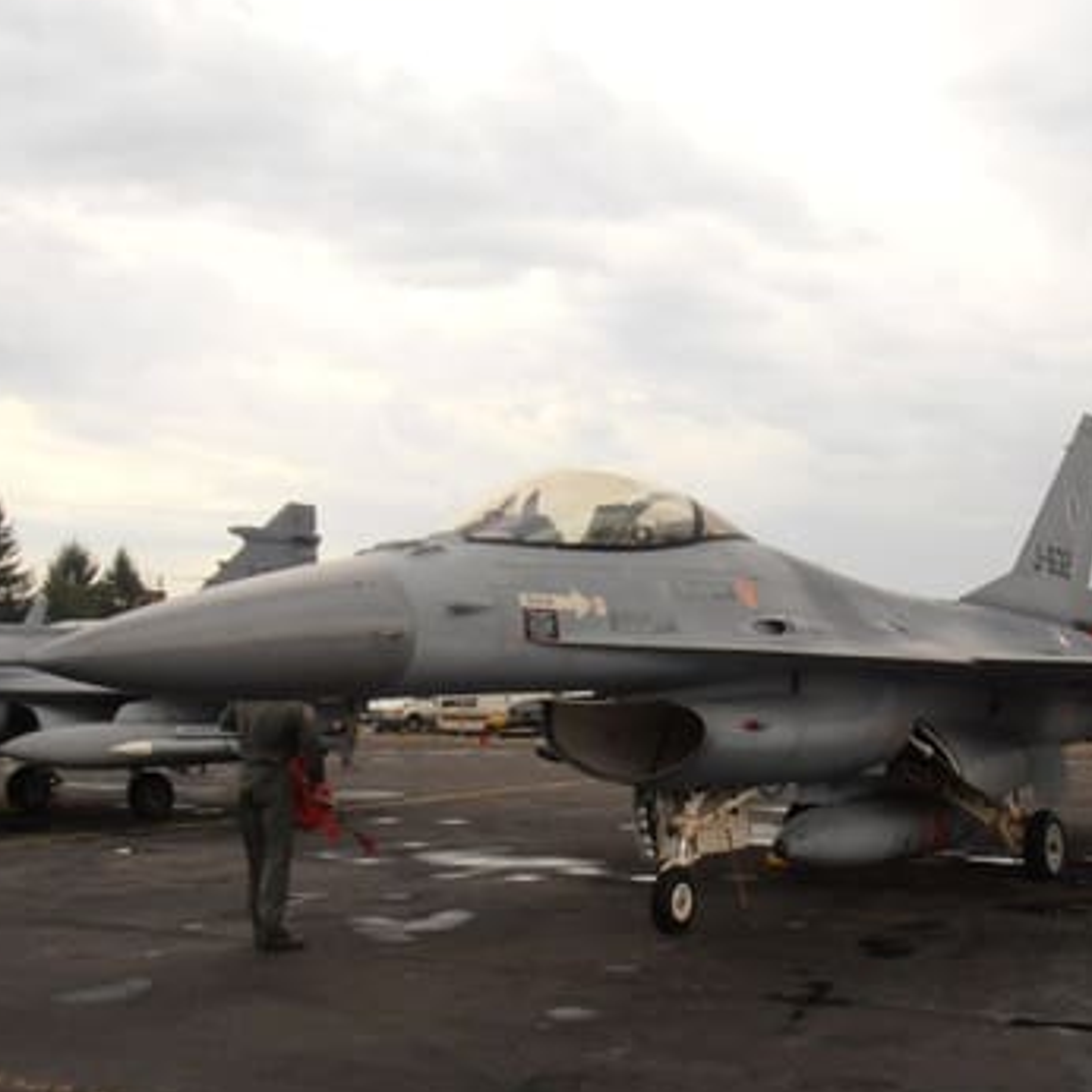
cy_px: 707
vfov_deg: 34.4
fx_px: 1749
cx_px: 757
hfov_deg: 34.2
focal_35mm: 49
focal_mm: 5.25
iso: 80
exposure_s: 1/500
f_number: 3.5
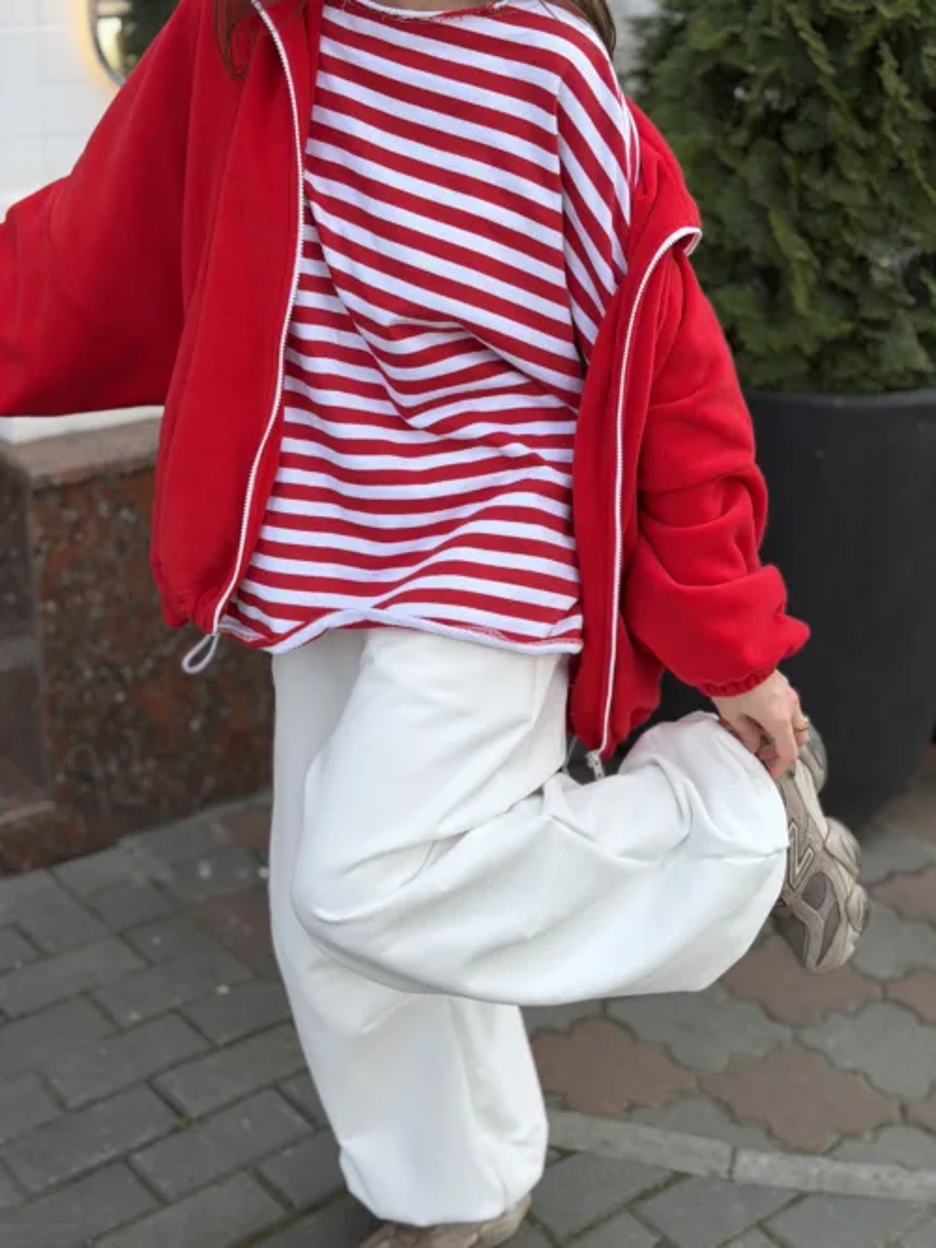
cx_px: 468
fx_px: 1731
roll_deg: -3.1
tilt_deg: -21.8
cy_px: 624
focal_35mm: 48
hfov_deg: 30.3
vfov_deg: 39.7
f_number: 1.78
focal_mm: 6.76
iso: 64
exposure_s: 1/1330
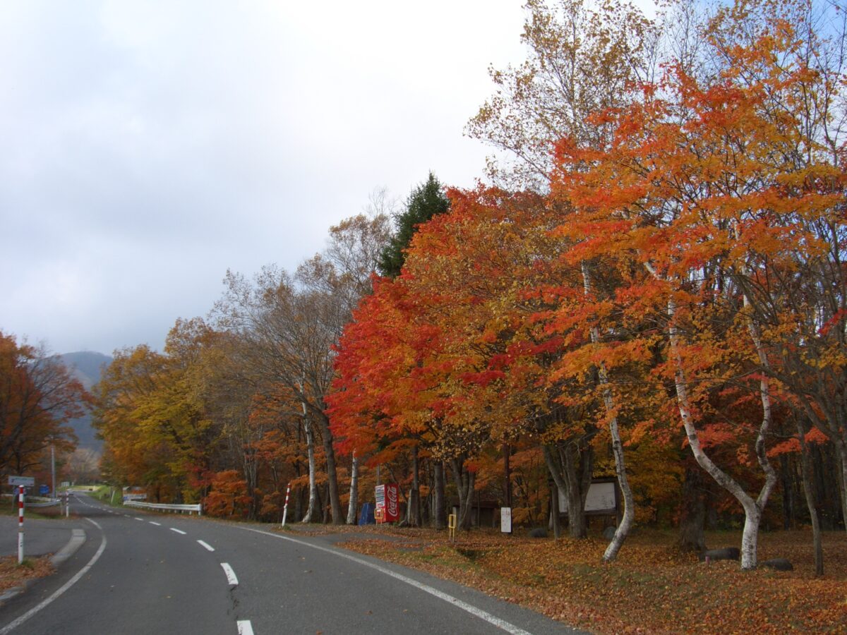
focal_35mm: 39
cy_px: 318
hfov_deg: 47.9
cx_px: 424
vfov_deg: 36.8
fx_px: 954
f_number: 4.8
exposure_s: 1/250
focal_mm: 8
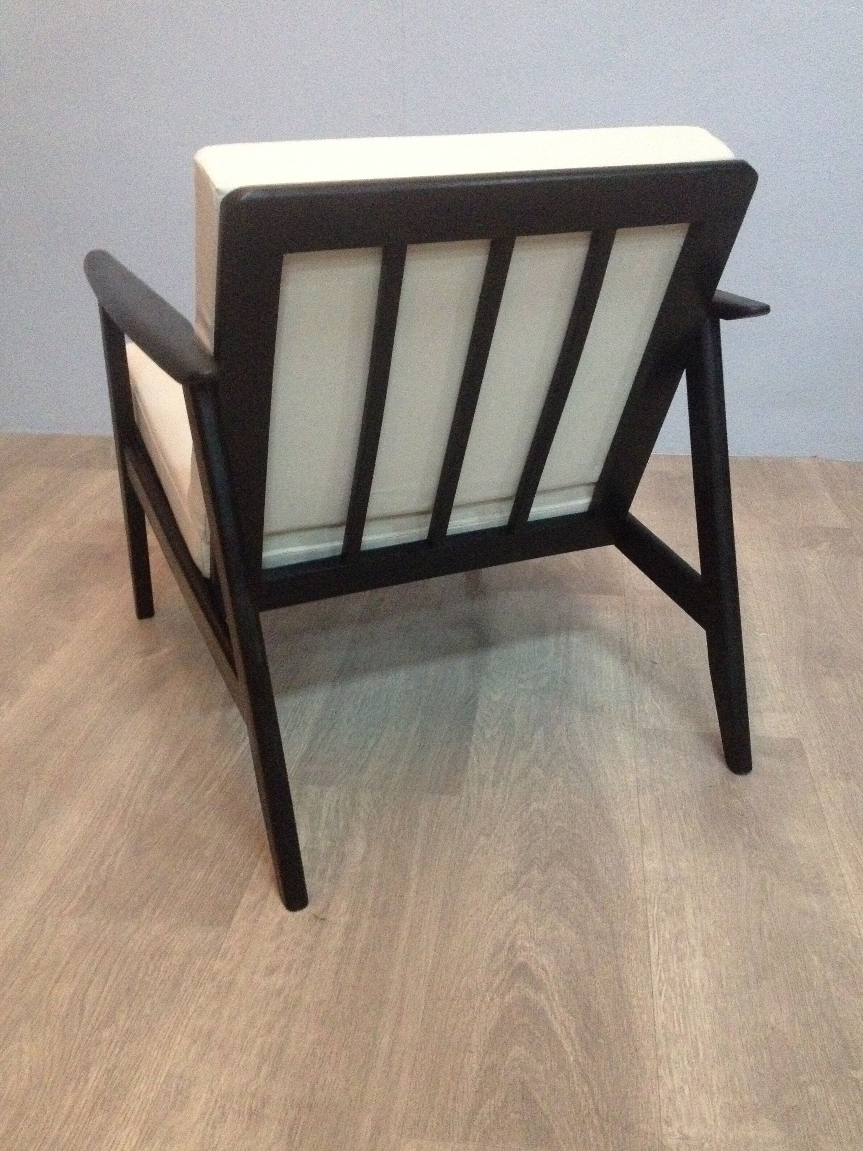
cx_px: 441
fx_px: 1197
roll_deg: -0.6
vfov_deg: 51.3
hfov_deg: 39.7
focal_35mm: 36
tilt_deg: -21.6
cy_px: 588
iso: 800
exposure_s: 1/17
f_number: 2.4
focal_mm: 4.28
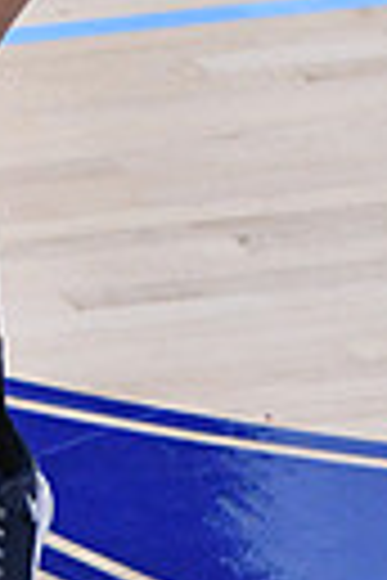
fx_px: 17365
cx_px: -187
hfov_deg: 1.3
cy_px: -620
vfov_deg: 1.9
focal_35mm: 1077
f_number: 3.2
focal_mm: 160
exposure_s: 1/1250
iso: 6400
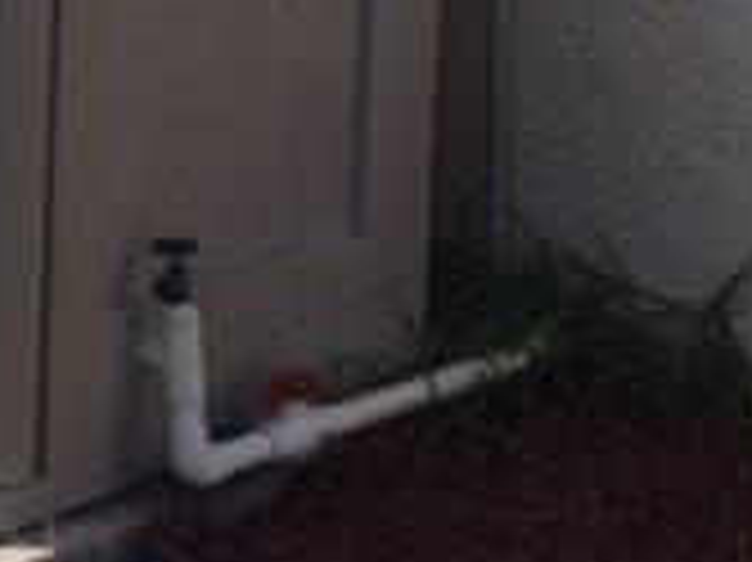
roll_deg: -3.2
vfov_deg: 12.3
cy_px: -409
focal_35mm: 111
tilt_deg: -4.6
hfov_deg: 16.5
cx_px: -306
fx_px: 2410
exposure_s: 1/3049
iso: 32
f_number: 2.2
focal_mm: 4.15
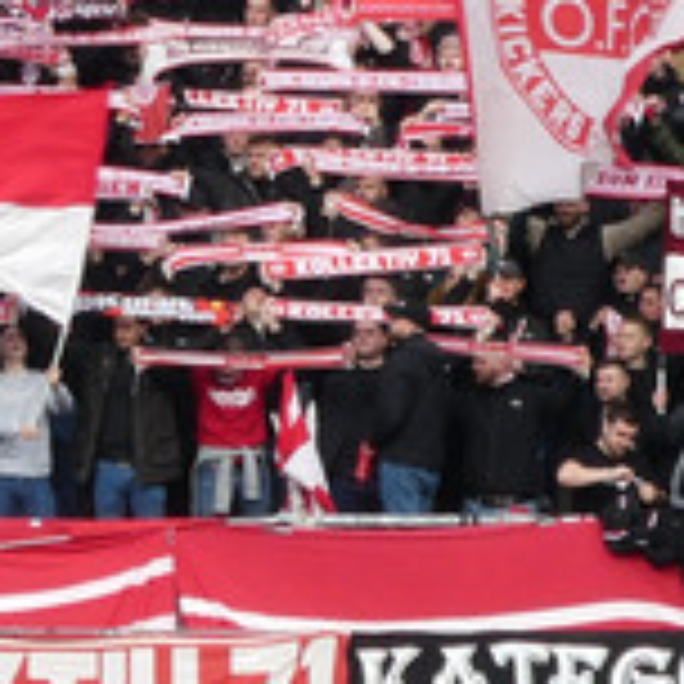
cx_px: -230
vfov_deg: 2.4
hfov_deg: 2.3
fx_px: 16655
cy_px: -36
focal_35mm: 745
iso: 80
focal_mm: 35.8
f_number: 5.6
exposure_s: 1/125
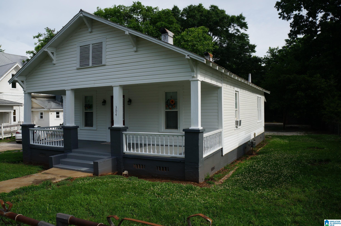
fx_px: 270
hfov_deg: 64.6
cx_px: 170
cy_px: 113
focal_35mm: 28
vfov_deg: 45.5
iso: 125
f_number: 11
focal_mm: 19
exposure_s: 1/125
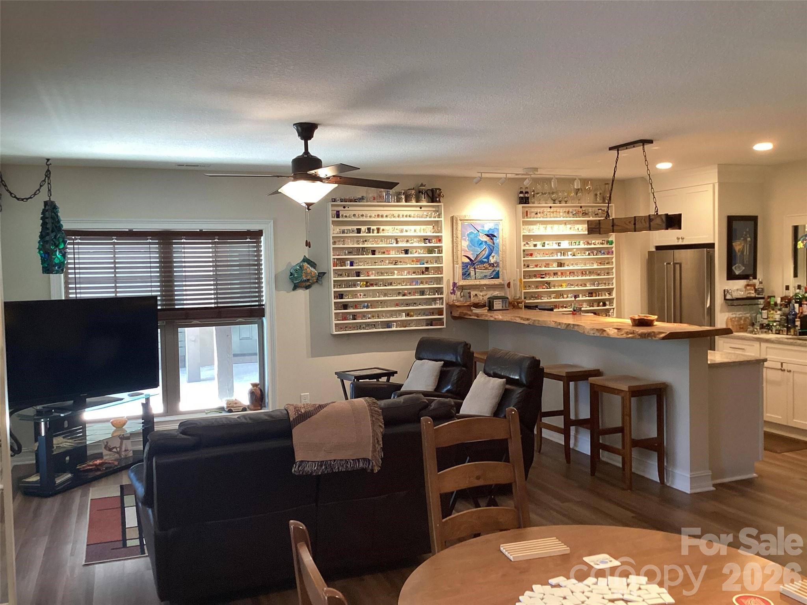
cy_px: 302
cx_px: 404
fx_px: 723
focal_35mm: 31
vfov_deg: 45.4
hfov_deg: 58.4
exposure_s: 1/50
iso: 100
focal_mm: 3.3
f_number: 2.4
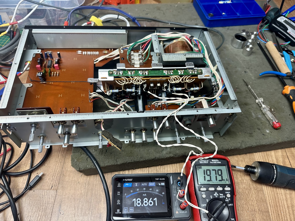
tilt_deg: -55.7
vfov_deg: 56.8
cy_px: 110
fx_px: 205
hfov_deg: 71.6
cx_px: 148
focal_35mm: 24
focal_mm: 6.86
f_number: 1.78
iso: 160
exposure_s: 1/121
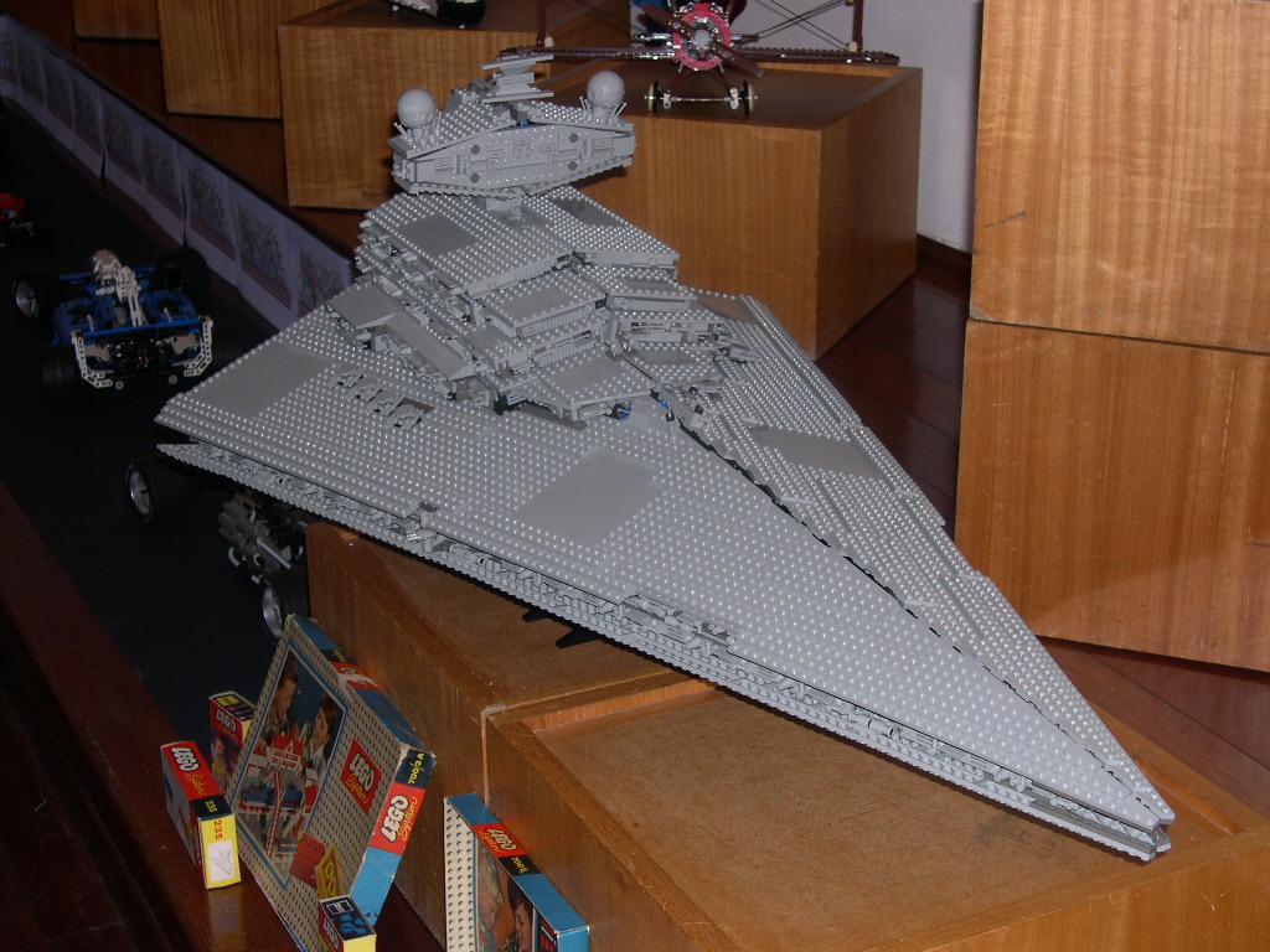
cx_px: 635
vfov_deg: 25.7
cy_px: 476
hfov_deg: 33.8
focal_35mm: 57
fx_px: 2091
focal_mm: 12.2
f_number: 3.4
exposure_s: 1/60
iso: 100
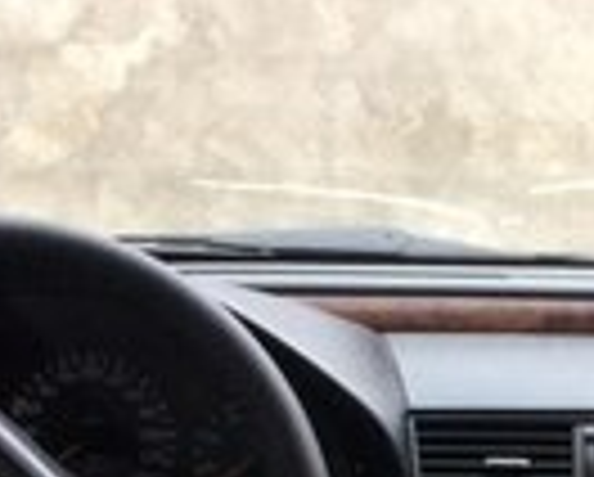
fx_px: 1866
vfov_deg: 13.1
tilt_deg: -25.7
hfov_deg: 17.5
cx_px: 652
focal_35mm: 106
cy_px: 878
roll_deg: -2.6
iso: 200
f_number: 2.2
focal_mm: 4.15
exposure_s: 1/33
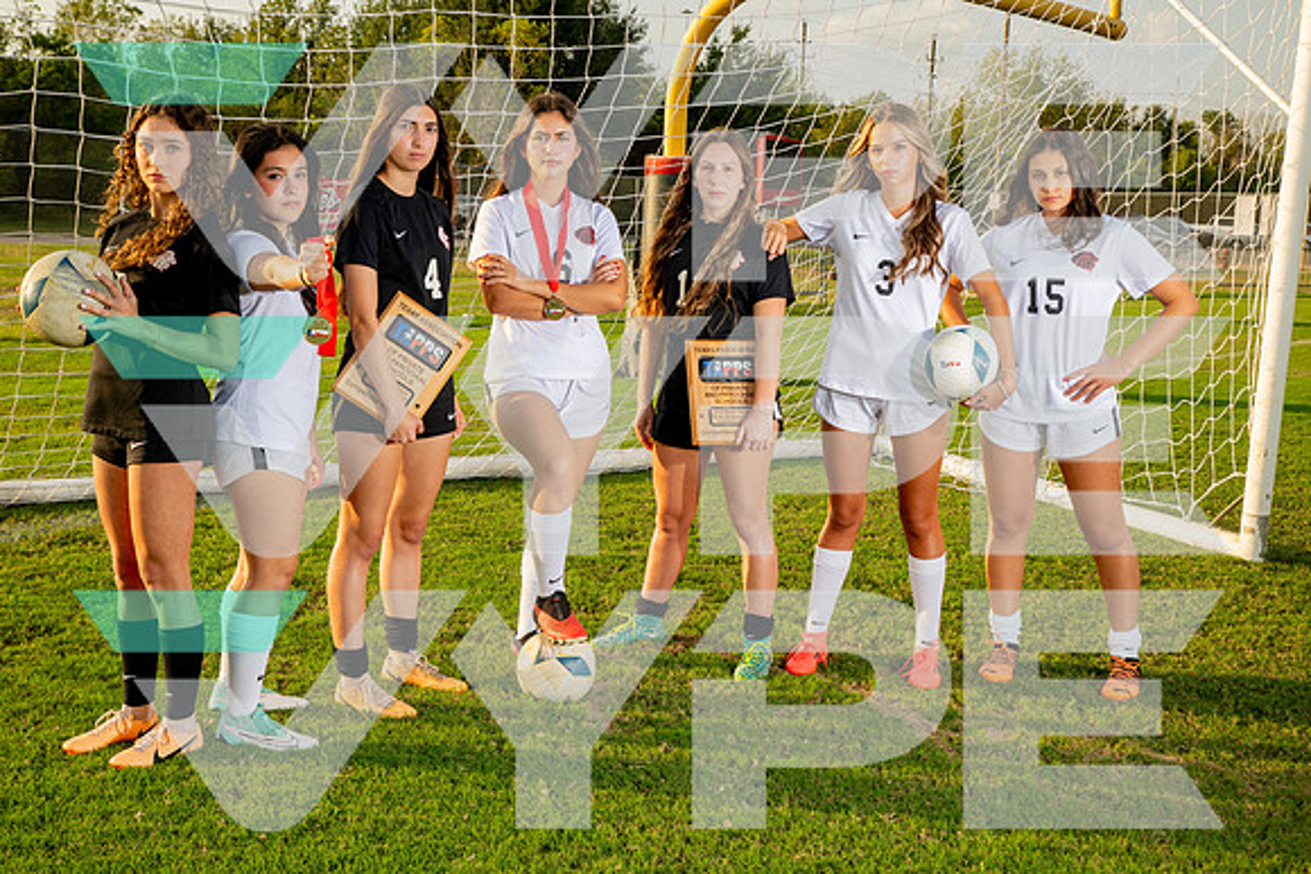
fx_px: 1638
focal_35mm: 45
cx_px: 656
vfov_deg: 29.9
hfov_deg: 43.6
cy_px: 437
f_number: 6.3
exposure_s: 1/160
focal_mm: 44
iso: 100
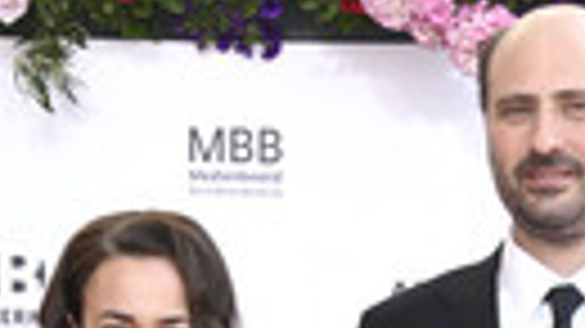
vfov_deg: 6.4
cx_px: 414
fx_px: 2791
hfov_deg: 11.9
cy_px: 836
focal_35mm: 180
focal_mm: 56
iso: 500
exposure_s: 1/250
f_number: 6.3
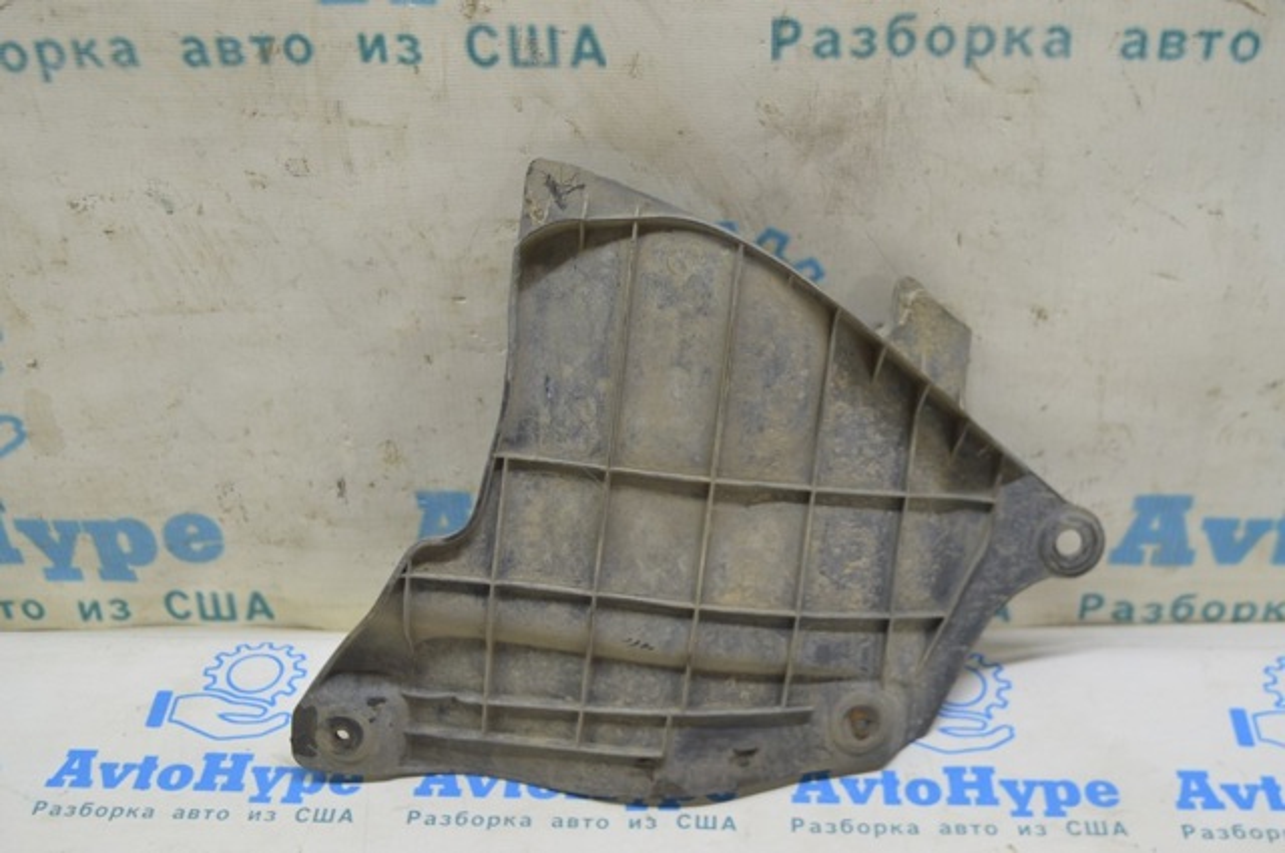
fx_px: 1711
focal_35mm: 48
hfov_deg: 41.2
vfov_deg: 28.0
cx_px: 642
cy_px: 426
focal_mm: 32
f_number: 5.6
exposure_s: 1/20
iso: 400
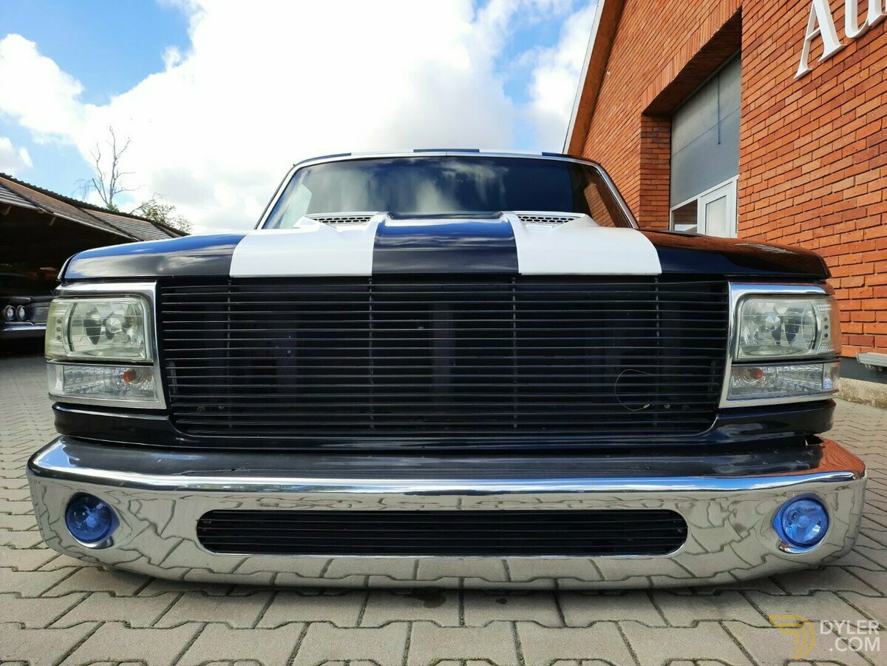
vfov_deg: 54.9
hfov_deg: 69.4
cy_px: 333
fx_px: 641
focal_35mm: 25
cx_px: 444
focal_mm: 4.6
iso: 40
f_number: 2
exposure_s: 1/514
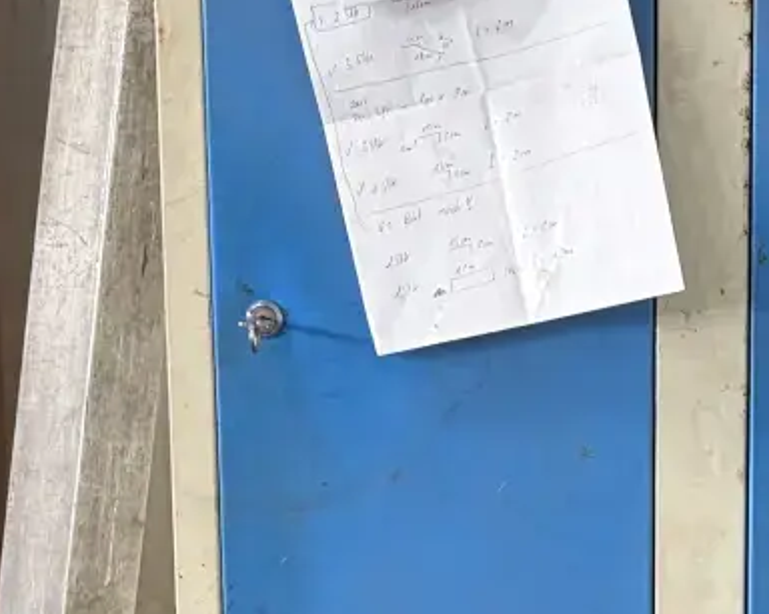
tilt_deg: -8.3
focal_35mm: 127
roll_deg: +1.6
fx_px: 2890
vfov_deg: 11.9
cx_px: 743
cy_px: 764
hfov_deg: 14.9
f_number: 1.6
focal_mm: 5.96
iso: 125
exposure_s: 1/100
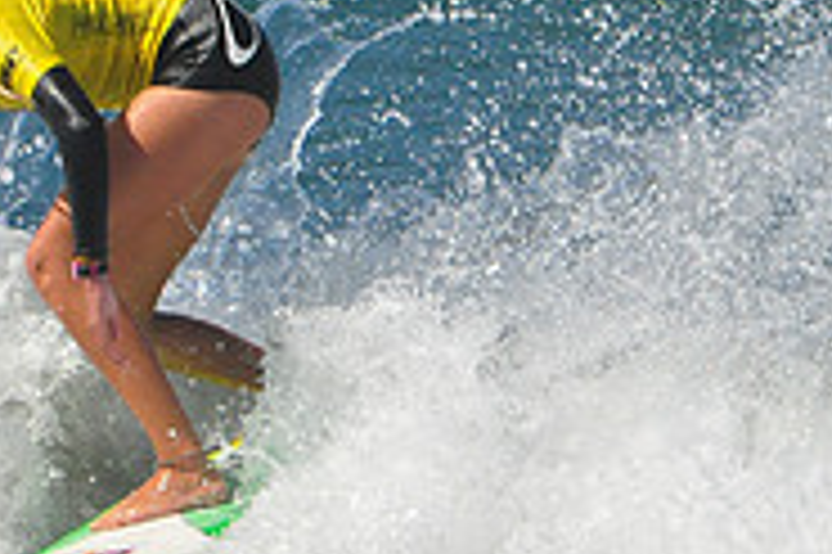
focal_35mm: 2588
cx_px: 607
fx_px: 59757
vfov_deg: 0.5
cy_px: 196
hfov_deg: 0.8
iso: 1250
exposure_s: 1/1000
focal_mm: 550
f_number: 16
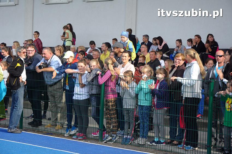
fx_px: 676
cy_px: 77
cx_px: 116
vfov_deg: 13.0
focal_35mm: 105
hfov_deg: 19.5
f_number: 6.3
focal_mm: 70
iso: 640
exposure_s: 1/640
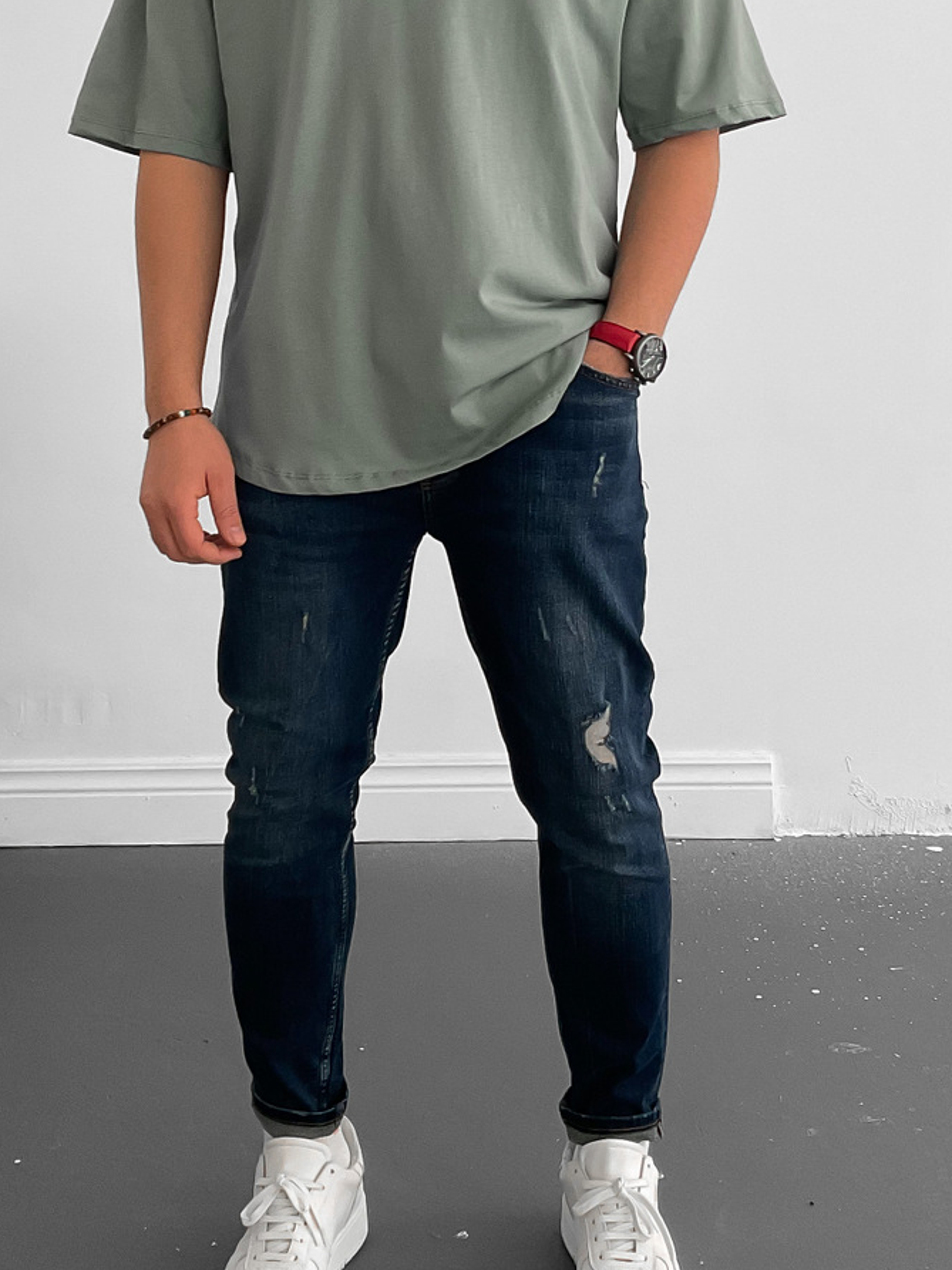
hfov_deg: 28.0
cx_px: 458
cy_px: 303
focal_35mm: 52
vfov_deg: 35.9
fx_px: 1907
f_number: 1.8
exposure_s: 1/120
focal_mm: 3
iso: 64
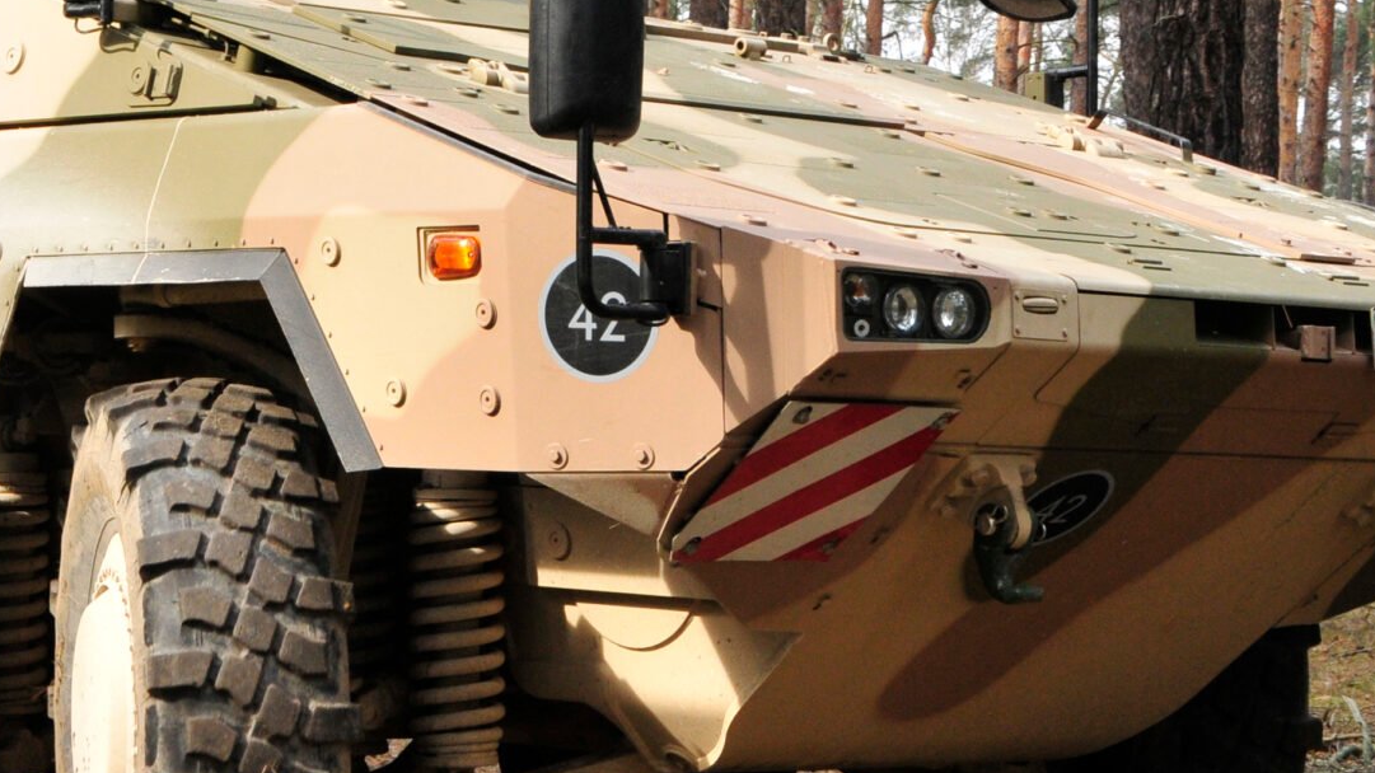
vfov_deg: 10.5
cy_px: 219
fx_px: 4201
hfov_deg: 18.5
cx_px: 375
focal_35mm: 115
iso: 640
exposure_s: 1/125
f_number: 9
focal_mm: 31
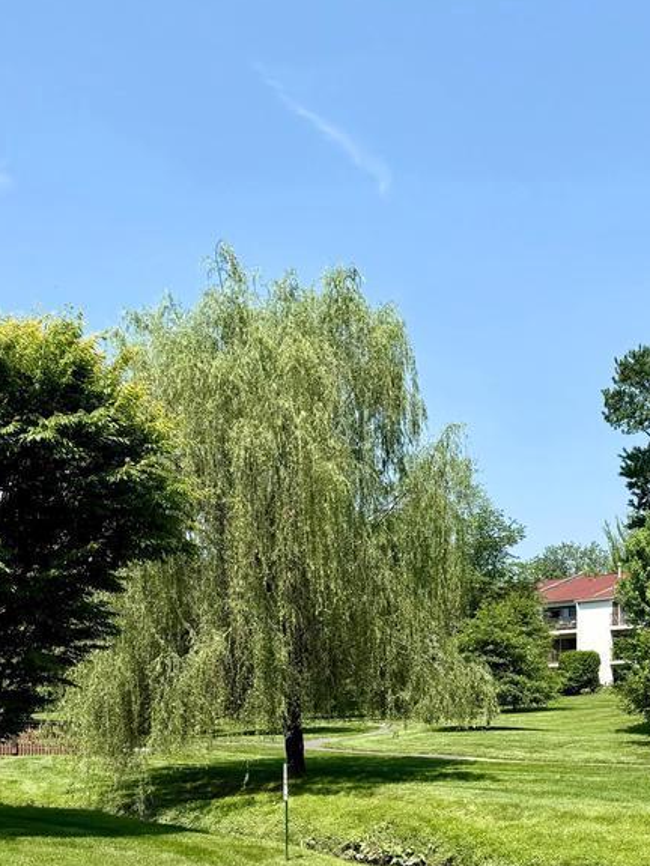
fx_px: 1127
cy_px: 777
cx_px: 363
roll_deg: -0.1
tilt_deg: -1.2
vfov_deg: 39.1
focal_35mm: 45
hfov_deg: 32.2
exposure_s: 1/3145
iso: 80
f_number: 1.78
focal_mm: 6.76
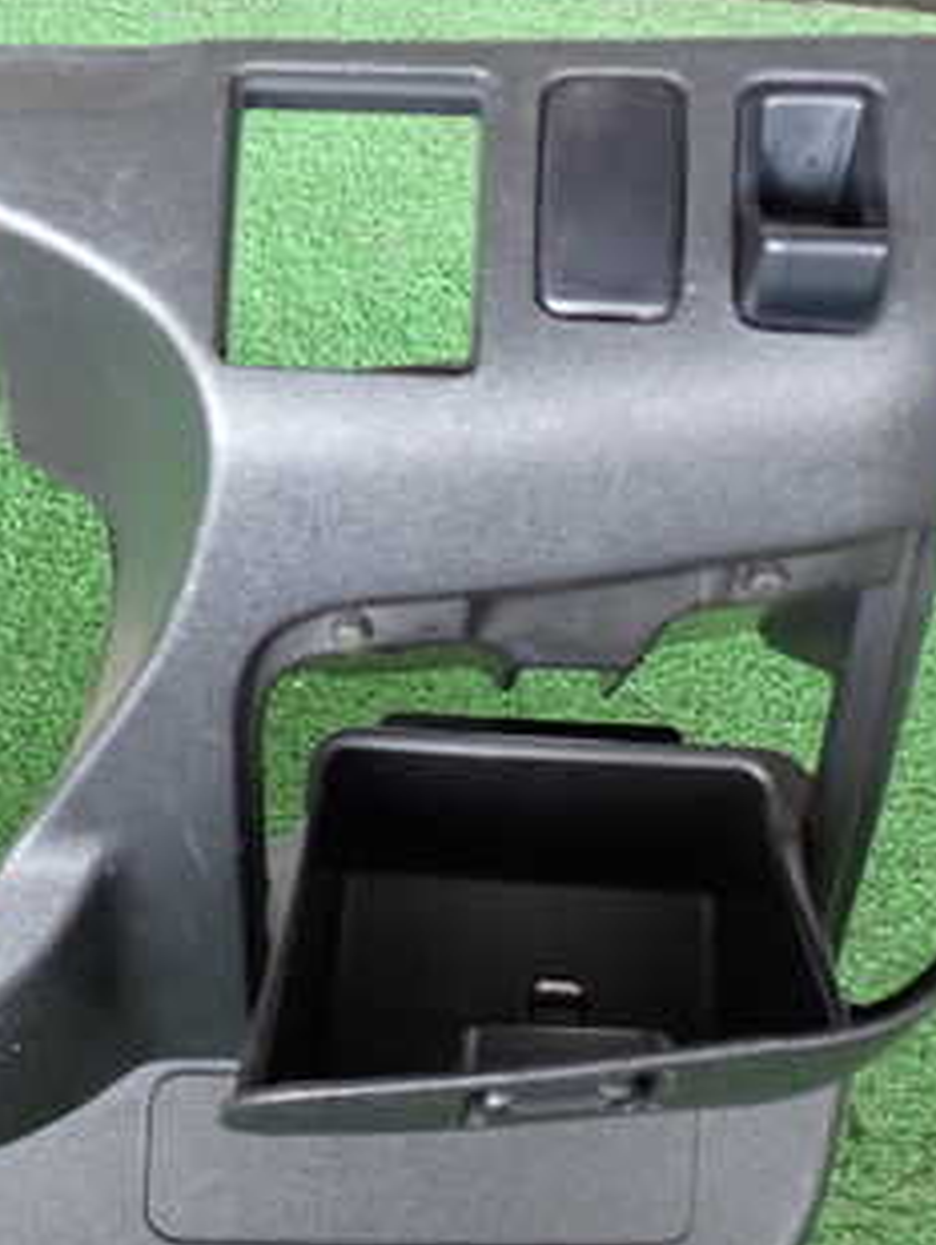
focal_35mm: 58
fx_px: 2088
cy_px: 691
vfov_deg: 33.2
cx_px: 133
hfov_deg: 24.7
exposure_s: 1/30
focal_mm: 5.4
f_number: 2.3
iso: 250
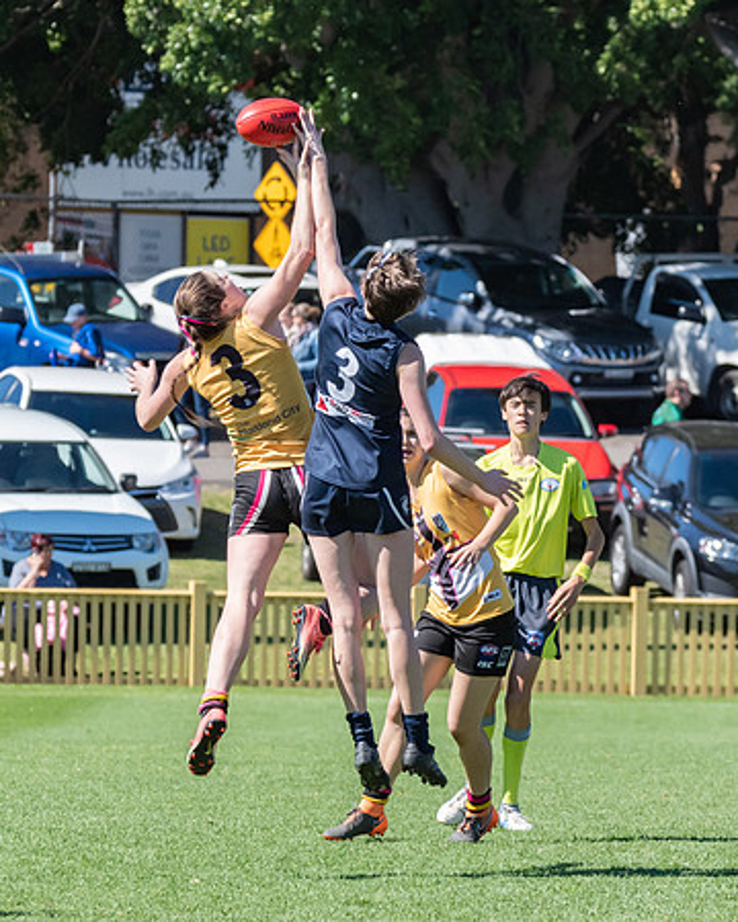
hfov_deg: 2.8
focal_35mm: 562
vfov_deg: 3.4
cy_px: 435
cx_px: 413
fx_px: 15354
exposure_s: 1/1600
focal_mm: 240
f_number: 10
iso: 800
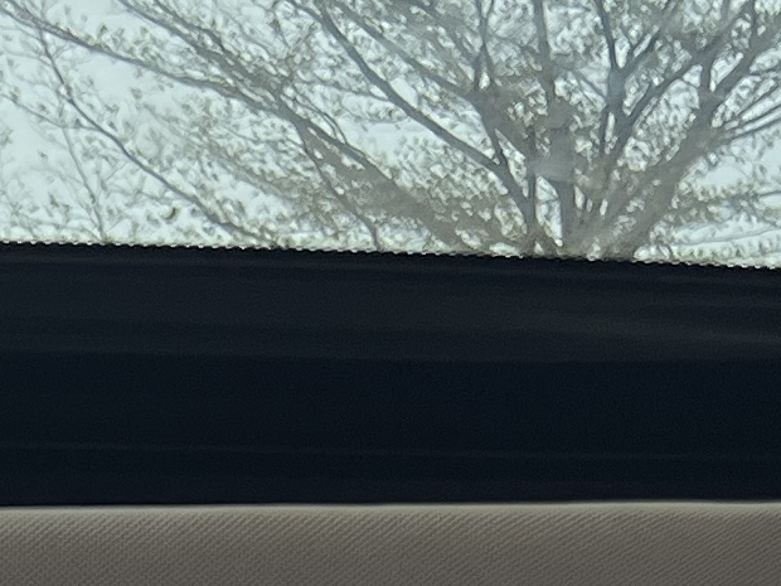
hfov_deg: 11.0
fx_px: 3813
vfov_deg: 7.5
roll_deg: -0.6
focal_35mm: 169
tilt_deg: -9.0
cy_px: 1885
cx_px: -597
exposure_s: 1/523
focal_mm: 5.7
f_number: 1.5
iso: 50
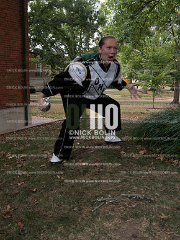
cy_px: 122
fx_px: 264
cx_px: 92
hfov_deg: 37.7
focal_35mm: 38
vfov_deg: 49.0
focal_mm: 34
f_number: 8
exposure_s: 1/100
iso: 500
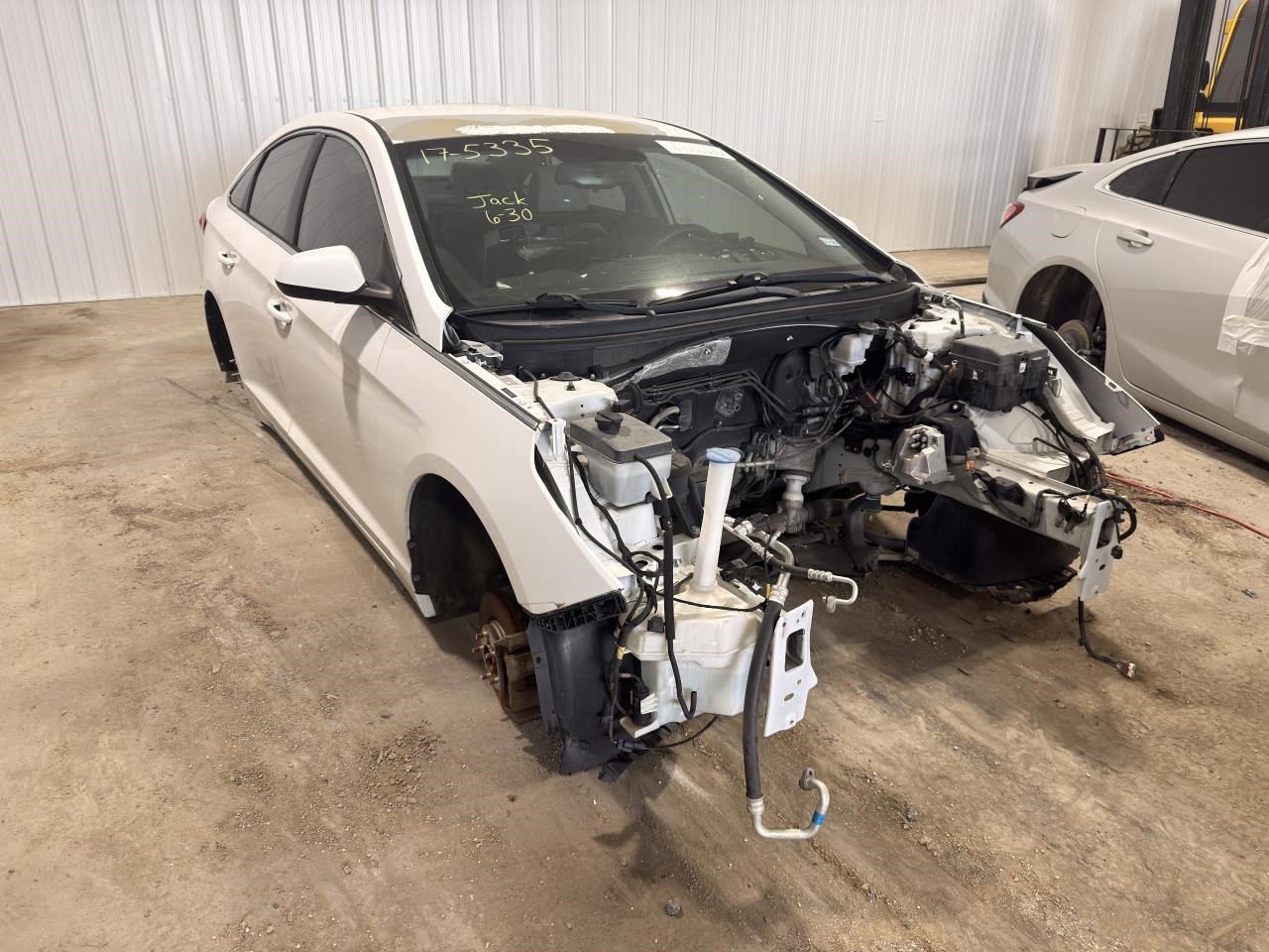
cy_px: 476
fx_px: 880
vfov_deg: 56.8
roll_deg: +0.1
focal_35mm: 24
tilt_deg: -21.5
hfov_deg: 71.6
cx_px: 634
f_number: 1.78
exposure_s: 1/96
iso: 100
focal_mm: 6.76
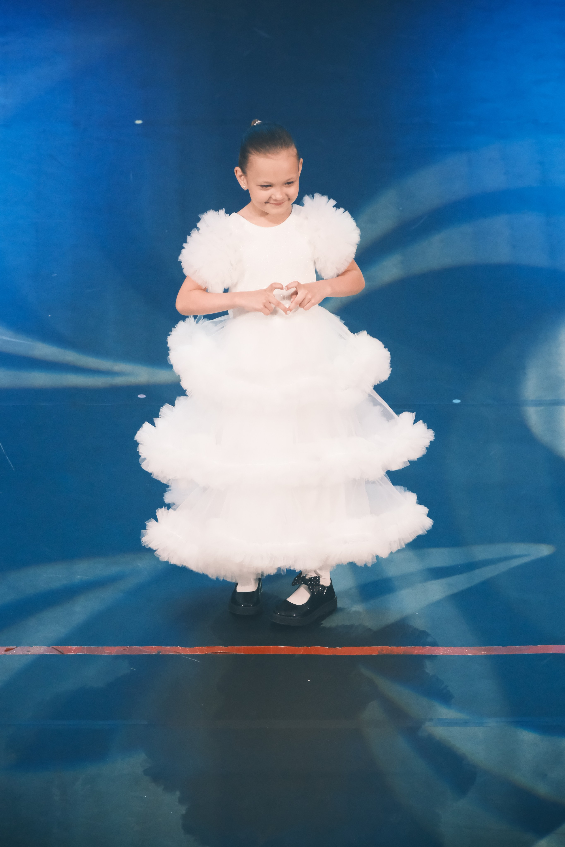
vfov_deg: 4.6
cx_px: 282
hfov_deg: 3.1
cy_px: 424
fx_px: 10593
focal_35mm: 450
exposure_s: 1/400
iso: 4000
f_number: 5.6
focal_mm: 300
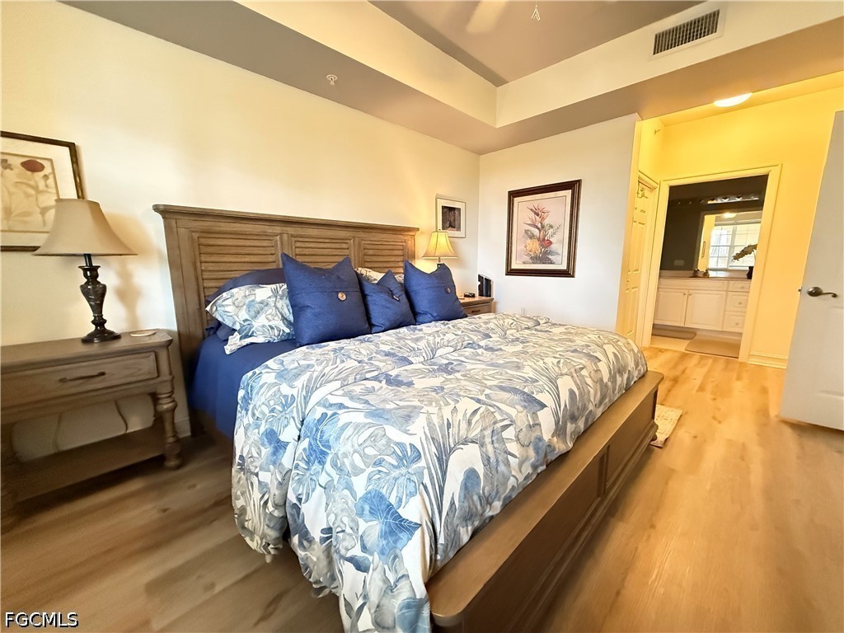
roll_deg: -0.3
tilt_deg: -9.6
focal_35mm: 14
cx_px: 422
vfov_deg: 85.7
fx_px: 341
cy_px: 316
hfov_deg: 102.1
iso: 1250
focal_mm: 2.22
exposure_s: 1/60
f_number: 2.2
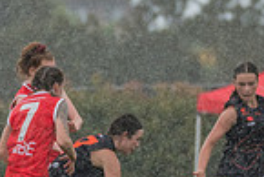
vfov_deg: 0.8
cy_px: 135
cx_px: 159
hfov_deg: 1.2
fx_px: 12207
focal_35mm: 1663
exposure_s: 1/1250
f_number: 5.6
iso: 560
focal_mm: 320
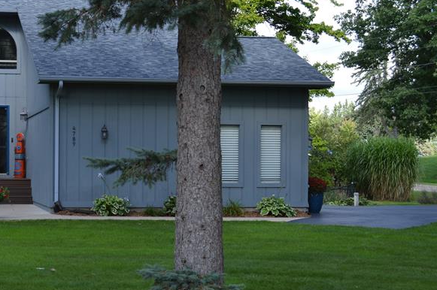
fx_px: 897
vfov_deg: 18.4
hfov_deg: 26.7
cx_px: 70
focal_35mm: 74
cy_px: 165
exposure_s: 1/125
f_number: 5.6
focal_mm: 28
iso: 110
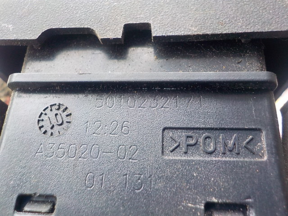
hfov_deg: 60.0
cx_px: 144
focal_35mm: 30
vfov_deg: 46.8
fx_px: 250
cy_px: 108
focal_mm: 4.1
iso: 200
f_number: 3.3
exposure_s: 1/30
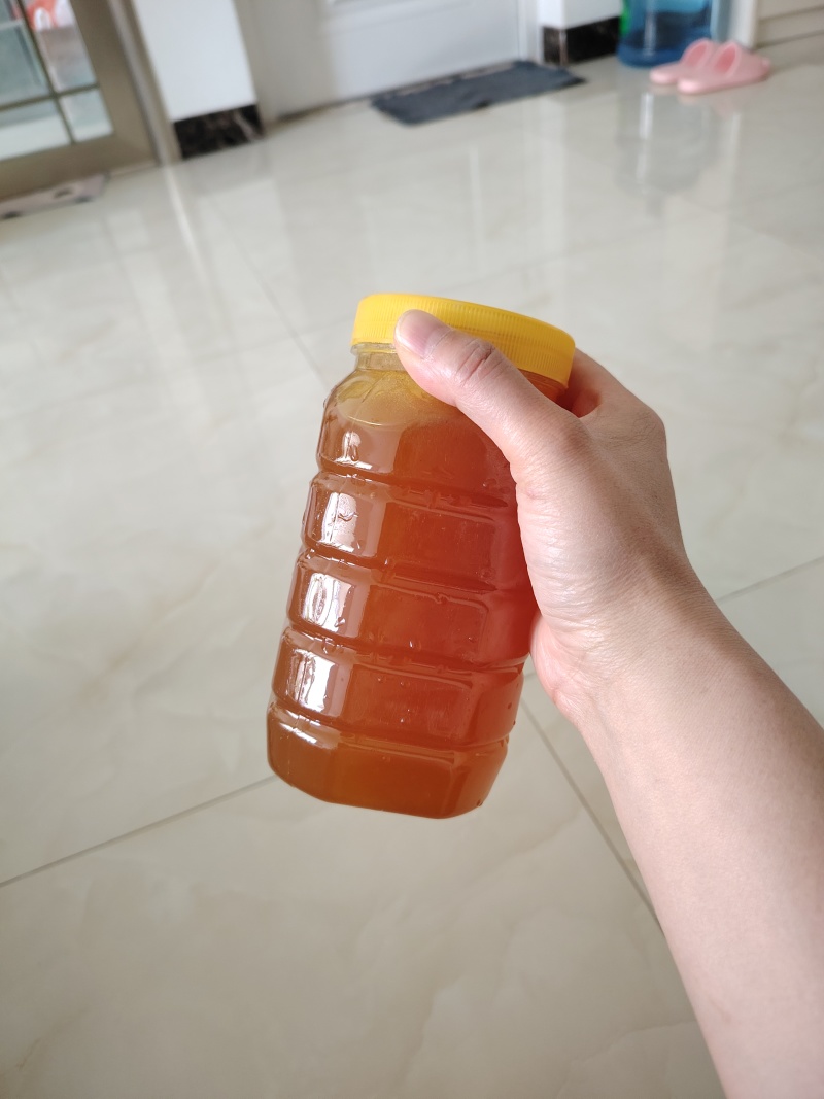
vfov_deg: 71.6
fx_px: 762
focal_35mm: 24
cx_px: 412
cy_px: 550
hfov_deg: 56.8
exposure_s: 1/33.3
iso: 1453
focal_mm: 5.25
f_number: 1.75
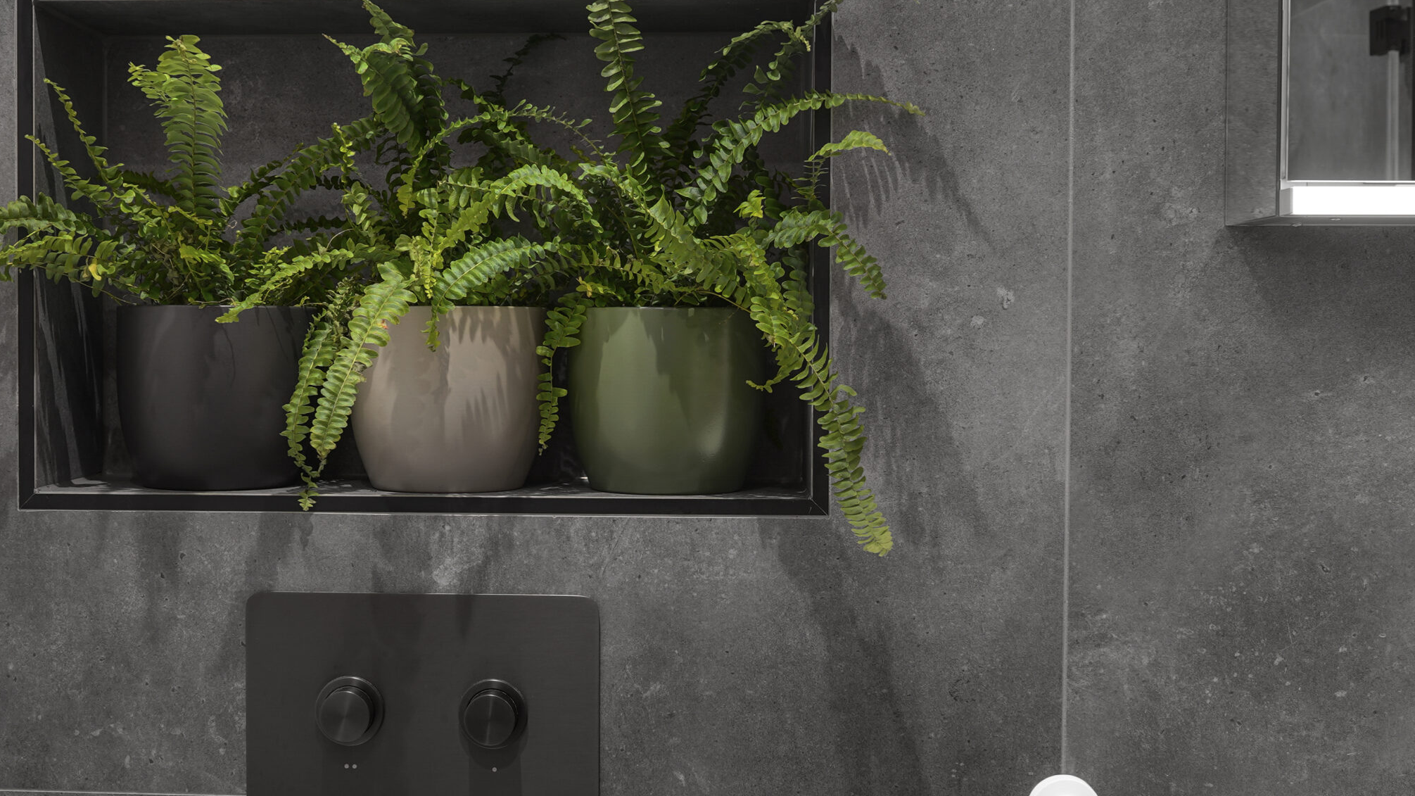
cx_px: 609
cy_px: 378
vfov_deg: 24.9
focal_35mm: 48
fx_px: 1801
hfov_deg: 42.8
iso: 160
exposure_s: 1/2
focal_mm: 24
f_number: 6.3
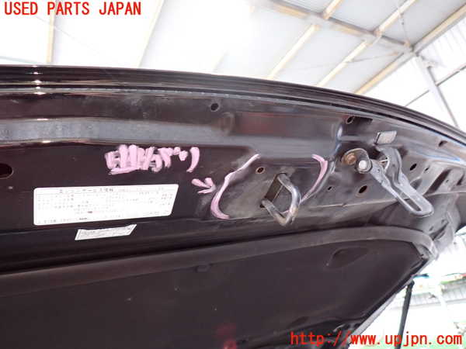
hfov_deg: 69.4
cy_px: 174
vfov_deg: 54.9
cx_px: 233
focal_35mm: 25
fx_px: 337
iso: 320
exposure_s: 1/30
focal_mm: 4.5
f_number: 2
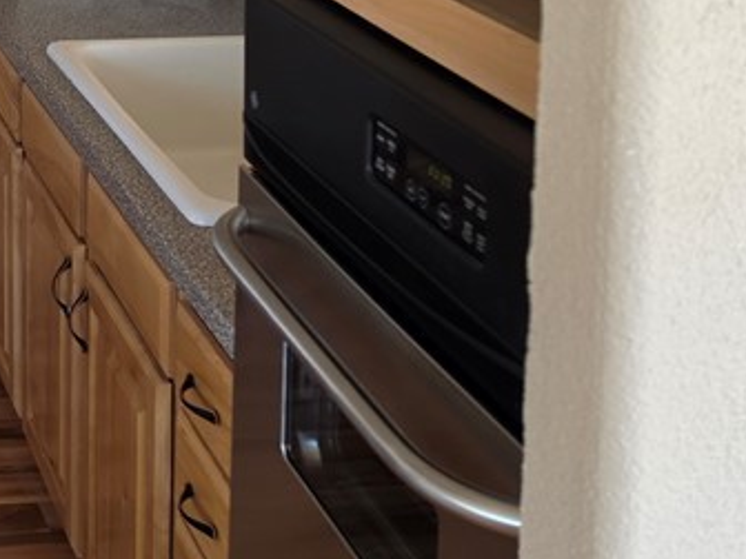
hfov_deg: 24.4
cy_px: -253
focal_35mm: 70
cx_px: -213
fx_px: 1509
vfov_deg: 18.8
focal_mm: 6.5
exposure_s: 1/180
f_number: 1.4
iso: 100
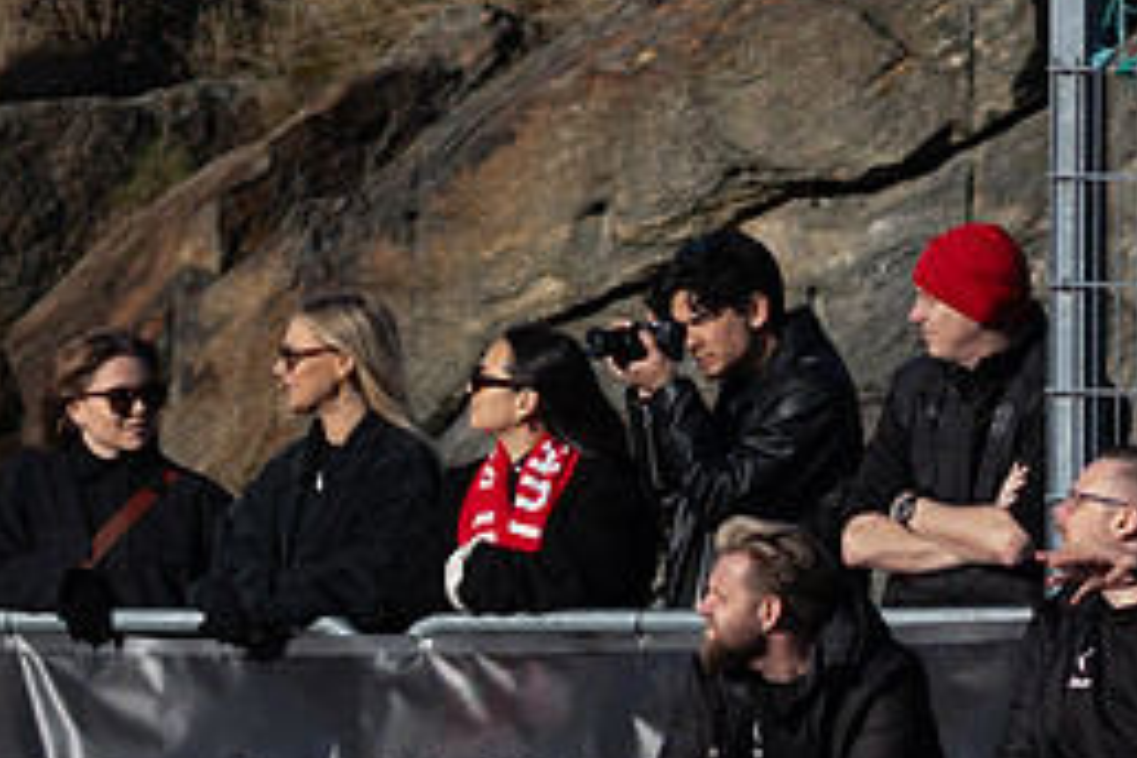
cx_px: 1124
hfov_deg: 1.5
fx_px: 42666
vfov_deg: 1.0
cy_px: 822
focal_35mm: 1351
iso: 250
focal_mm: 300
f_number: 3.2
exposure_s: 1/2000
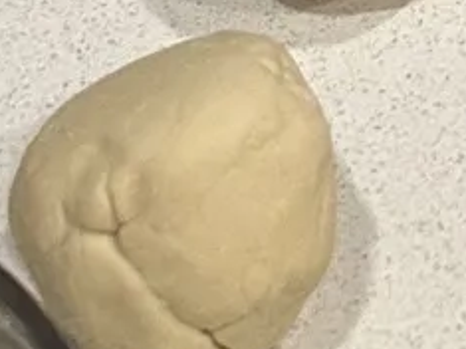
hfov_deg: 9.1
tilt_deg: -18.1
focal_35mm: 209
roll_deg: -4.6
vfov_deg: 5.2
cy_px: -1525
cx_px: 773
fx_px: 2812
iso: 160
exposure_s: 1/60
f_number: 1.78
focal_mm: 6.86
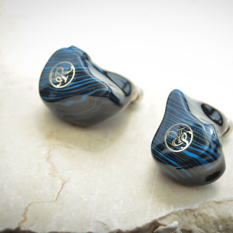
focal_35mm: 100
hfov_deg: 17.4
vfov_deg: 17.4
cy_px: 116
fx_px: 762
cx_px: 133
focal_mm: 52
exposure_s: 1/250
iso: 160
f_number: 5.6
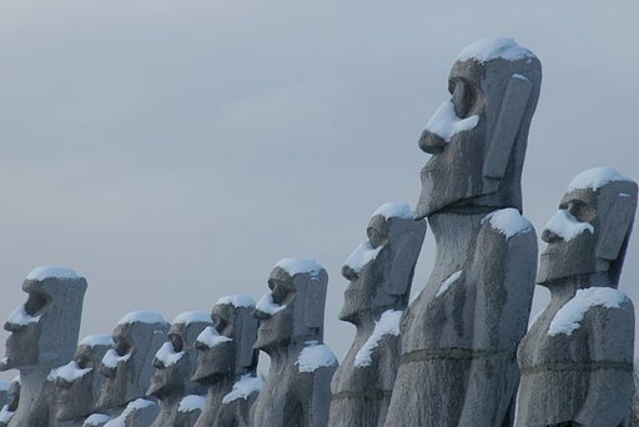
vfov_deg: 6.8
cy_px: 214
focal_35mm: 202
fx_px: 3596
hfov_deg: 10.2
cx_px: 320
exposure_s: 1/320
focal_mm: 135
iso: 200
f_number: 9
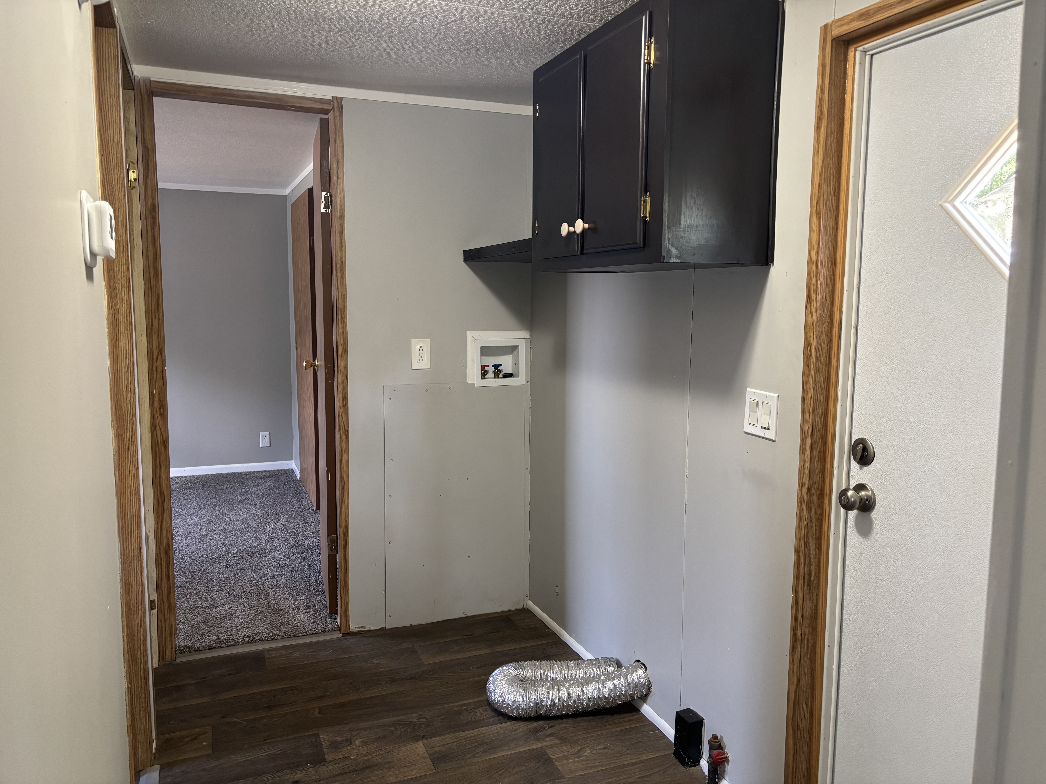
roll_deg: -0.5
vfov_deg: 53.1
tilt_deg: -6.9
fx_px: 786
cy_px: 392
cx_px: 523
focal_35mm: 26
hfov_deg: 67.3
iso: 200
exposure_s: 1/60
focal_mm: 5.96
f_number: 1.6
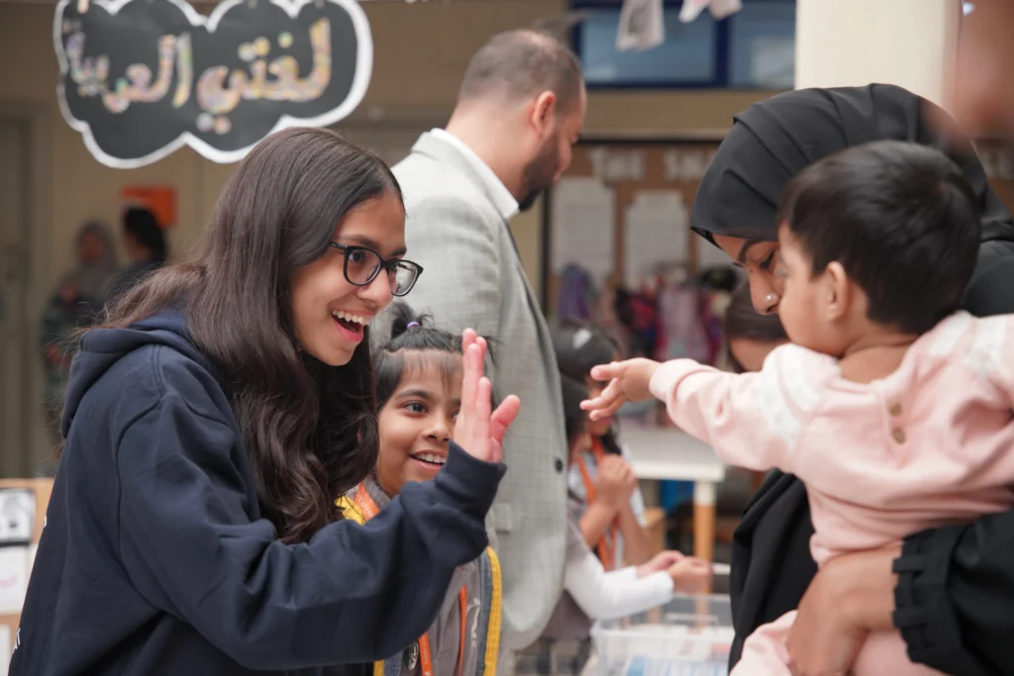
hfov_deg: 28.8
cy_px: 338
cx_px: 507
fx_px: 1972
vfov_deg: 19.5
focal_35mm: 70
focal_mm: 70
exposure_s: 1/160
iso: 1000
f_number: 4
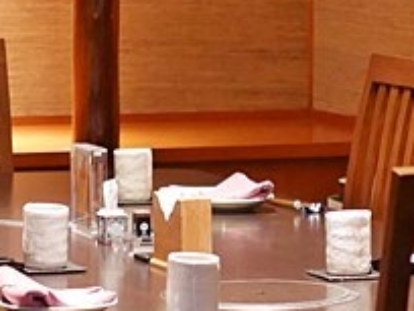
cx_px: 158
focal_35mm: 245
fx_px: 2930
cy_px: 52
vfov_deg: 6.1
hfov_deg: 8.1
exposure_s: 1/60
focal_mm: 25
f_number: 1.8
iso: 2000
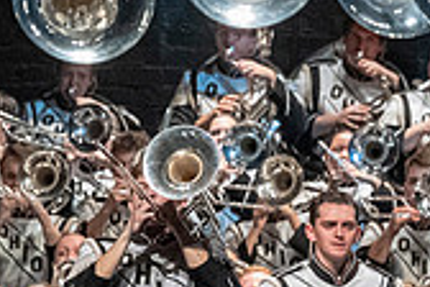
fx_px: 7692
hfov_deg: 3.2
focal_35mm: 644
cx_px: -271
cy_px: 348
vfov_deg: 2.1
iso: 4000
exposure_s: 1/500
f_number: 4
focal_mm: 125
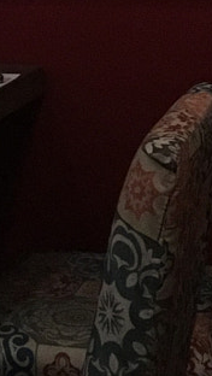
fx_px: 1615
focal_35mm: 162
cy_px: -383
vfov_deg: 11.8
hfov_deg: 7.5
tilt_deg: +4.8
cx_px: 119
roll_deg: +0.2
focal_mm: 4.15
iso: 200
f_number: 2.2
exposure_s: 1/17
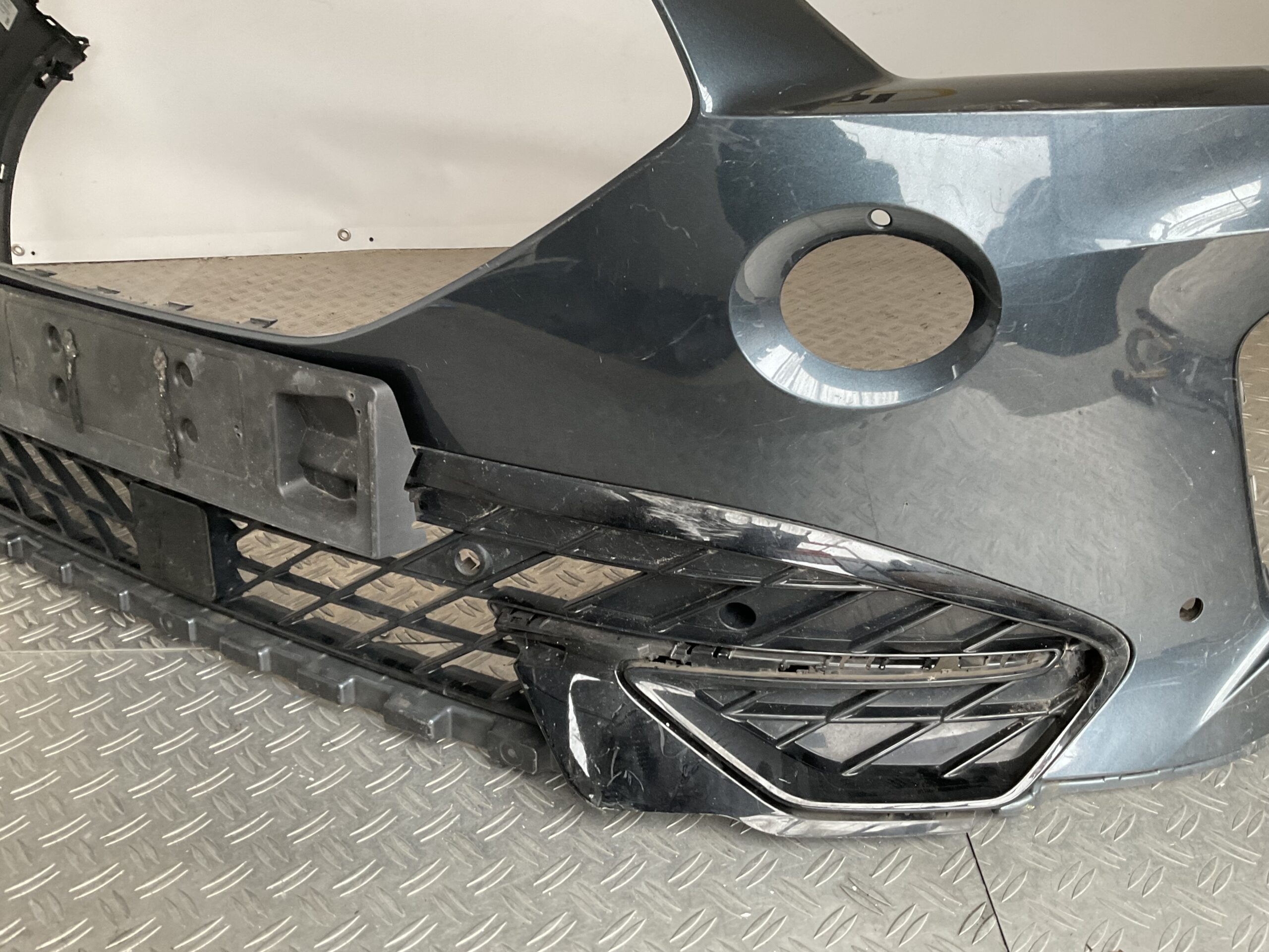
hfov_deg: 61.7
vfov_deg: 48.2
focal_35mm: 29
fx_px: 1063
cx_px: 634
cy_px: 476
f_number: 1.8
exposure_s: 1/60
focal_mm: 3
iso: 100
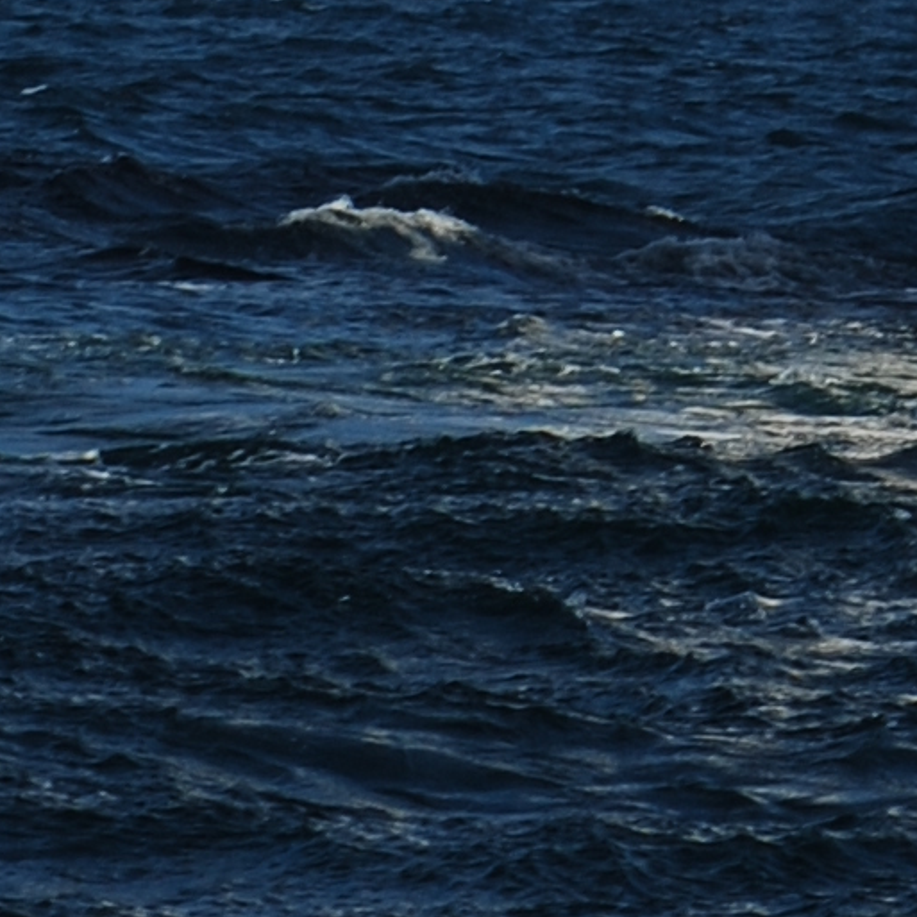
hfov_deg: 1.8
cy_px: -1870
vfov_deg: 1.8
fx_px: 28892
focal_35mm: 964
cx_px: 1535
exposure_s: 1/320
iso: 100
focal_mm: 100
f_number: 10
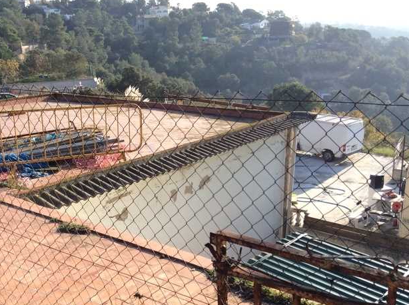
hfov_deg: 43.7
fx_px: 507
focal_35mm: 43
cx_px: 167
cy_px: 181
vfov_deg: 33.4
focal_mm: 3.3
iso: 32
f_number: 2.4
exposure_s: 1/583
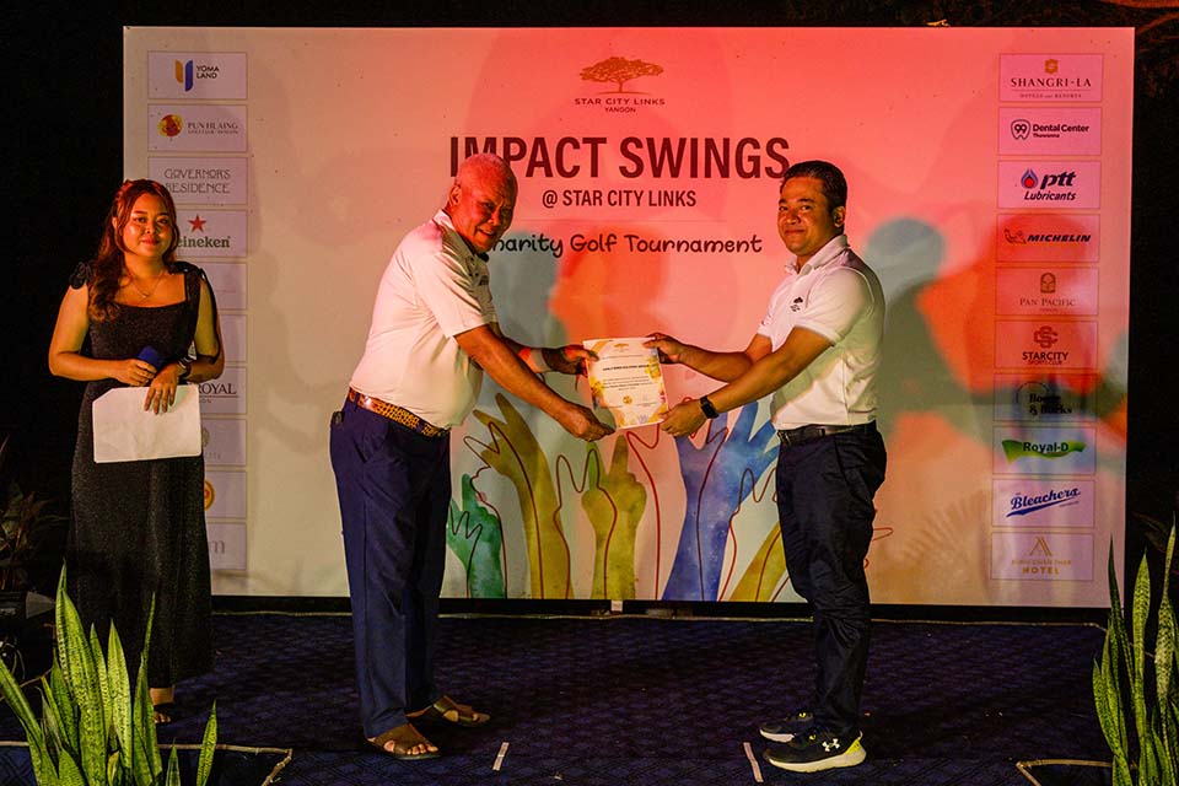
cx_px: 590
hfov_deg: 55.8
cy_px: 393
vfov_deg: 38.9
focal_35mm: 34
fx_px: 1113
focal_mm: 34
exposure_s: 1/250
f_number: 4.5
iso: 3200
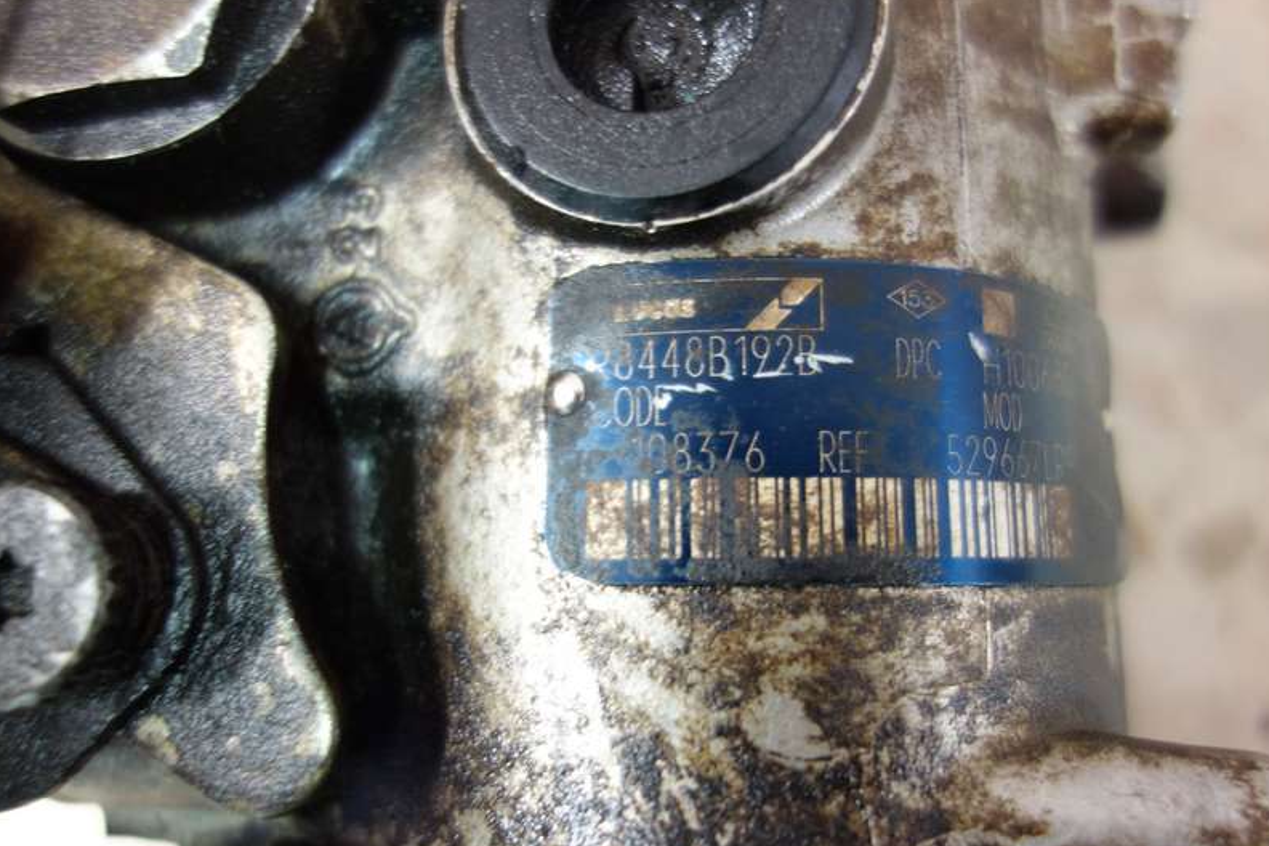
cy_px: 429
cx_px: 641
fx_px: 1022
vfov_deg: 45.0
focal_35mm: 29
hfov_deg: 63.7
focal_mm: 10.4
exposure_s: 1/13
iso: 800
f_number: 1.8
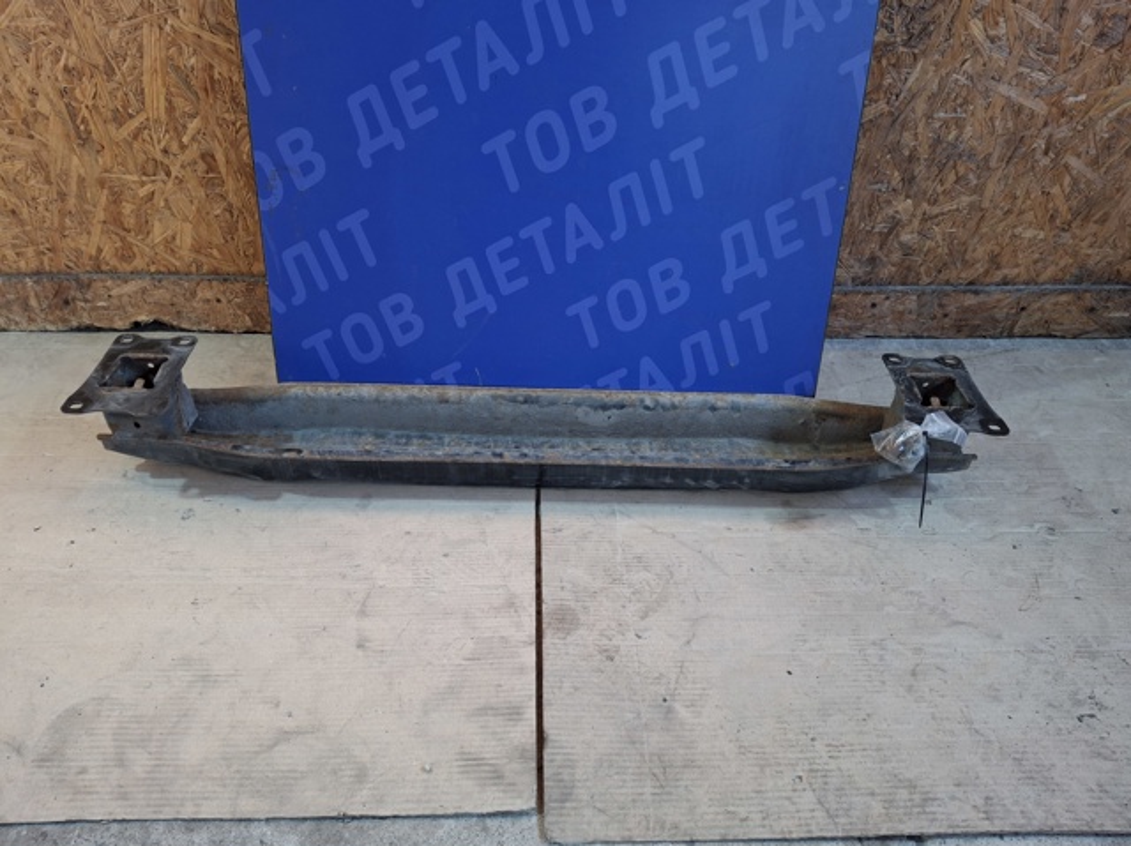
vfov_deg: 54.8
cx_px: 566
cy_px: 423
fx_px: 816
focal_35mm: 25
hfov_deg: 69.4
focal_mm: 4.69
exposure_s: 1/100
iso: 200
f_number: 1.8
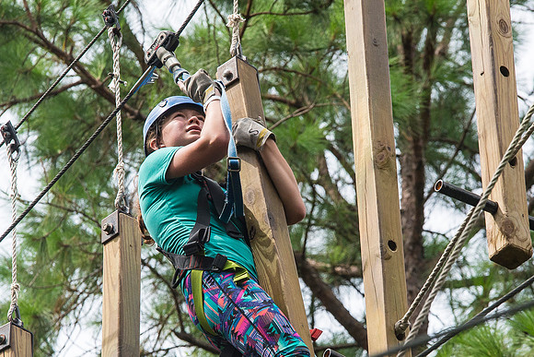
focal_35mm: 369
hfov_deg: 5.6
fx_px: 5471
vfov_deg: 3.7
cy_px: 252
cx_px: 273
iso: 1250
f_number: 8
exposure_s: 1/1600
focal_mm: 200
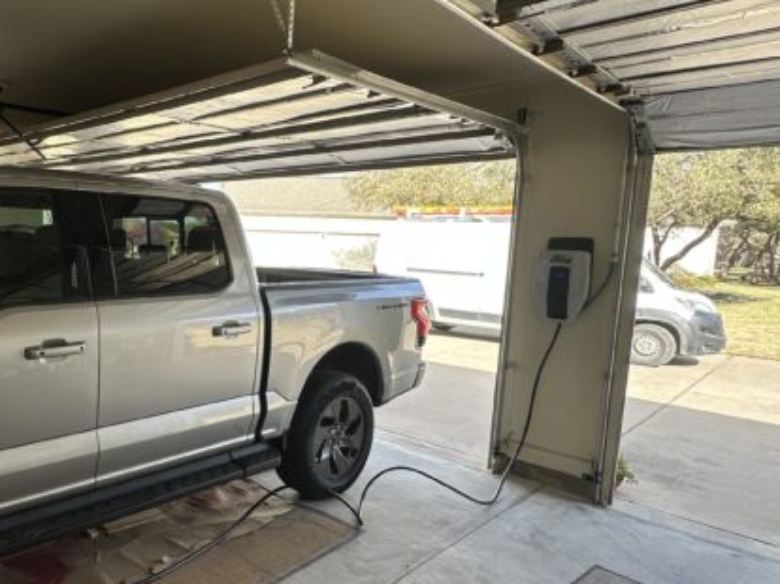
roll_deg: -2.9
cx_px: 188
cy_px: 301
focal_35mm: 26
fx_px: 586
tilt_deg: -6.0
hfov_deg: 63.1
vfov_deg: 53.0
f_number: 2.2
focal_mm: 2.22
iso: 40
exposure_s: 1/280
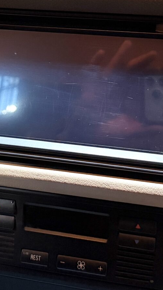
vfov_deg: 27.6
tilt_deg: -16.6
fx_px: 576
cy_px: 56
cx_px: 9
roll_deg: +0.6
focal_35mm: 75
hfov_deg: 15.9
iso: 800
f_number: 1.78
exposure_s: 1/60
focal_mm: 6.76
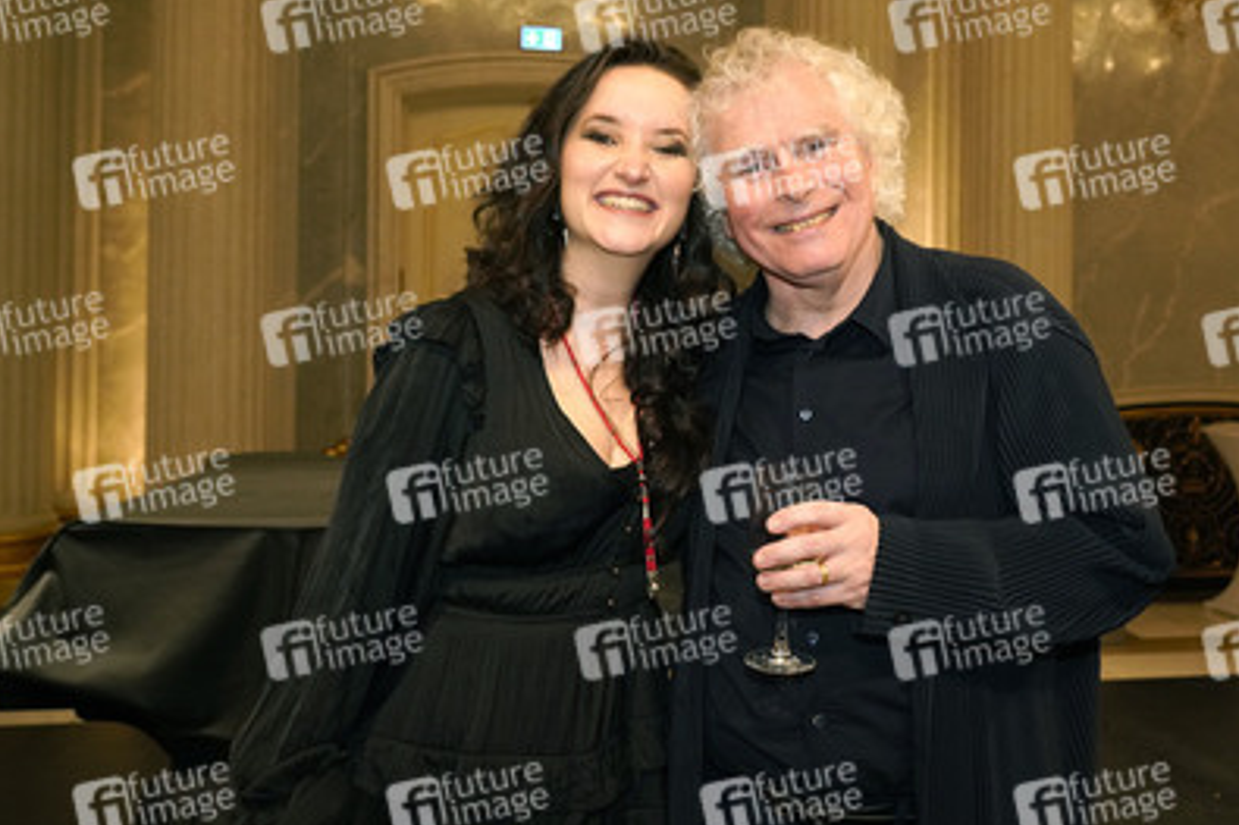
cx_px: 698
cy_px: 408
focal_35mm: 32
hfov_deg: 58.6
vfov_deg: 41.1
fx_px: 1101
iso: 3200
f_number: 5.6
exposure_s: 1/100
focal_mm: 28
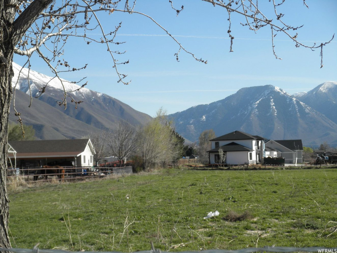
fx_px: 711
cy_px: 126
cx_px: 168
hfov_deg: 26.7
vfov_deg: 20.2
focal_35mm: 73
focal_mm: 12.9
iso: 64
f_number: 4
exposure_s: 1/640
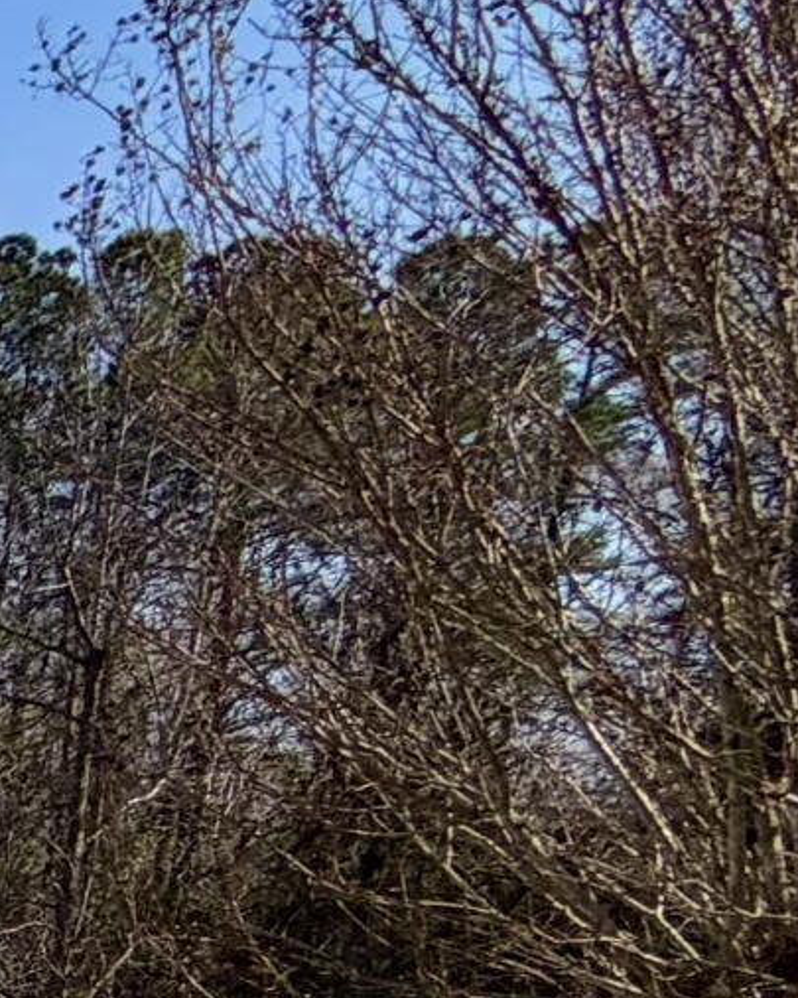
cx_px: -1821
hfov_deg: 10.3
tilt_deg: -9.1
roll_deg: -0.2
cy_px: 1450
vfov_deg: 20.5
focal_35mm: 81
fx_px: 2391
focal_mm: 2.22
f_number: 2.2
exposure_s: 1/1464
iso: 20
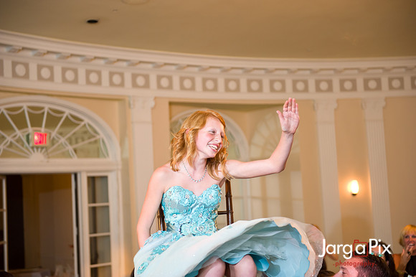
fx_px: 716
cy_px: 138
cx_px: 208
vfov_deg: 21.9
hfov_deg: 32.4
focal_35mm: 62
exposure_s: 1/125
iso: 1600
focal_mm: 62
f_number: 3.2
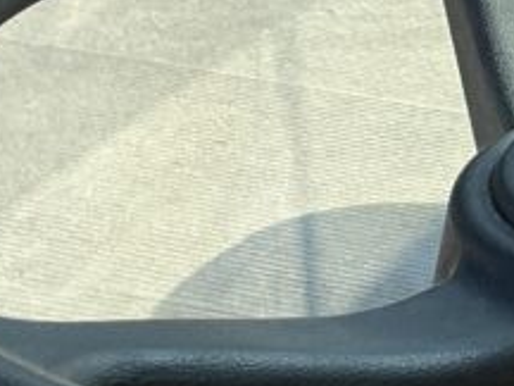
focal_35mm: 133
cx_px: 612
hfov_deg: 14.4
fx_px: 1975
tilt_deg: -24.1
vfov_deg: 11.1
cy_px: 31
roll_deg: -2.3
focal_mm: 3
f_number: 1.8
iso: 25
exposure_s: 1/642
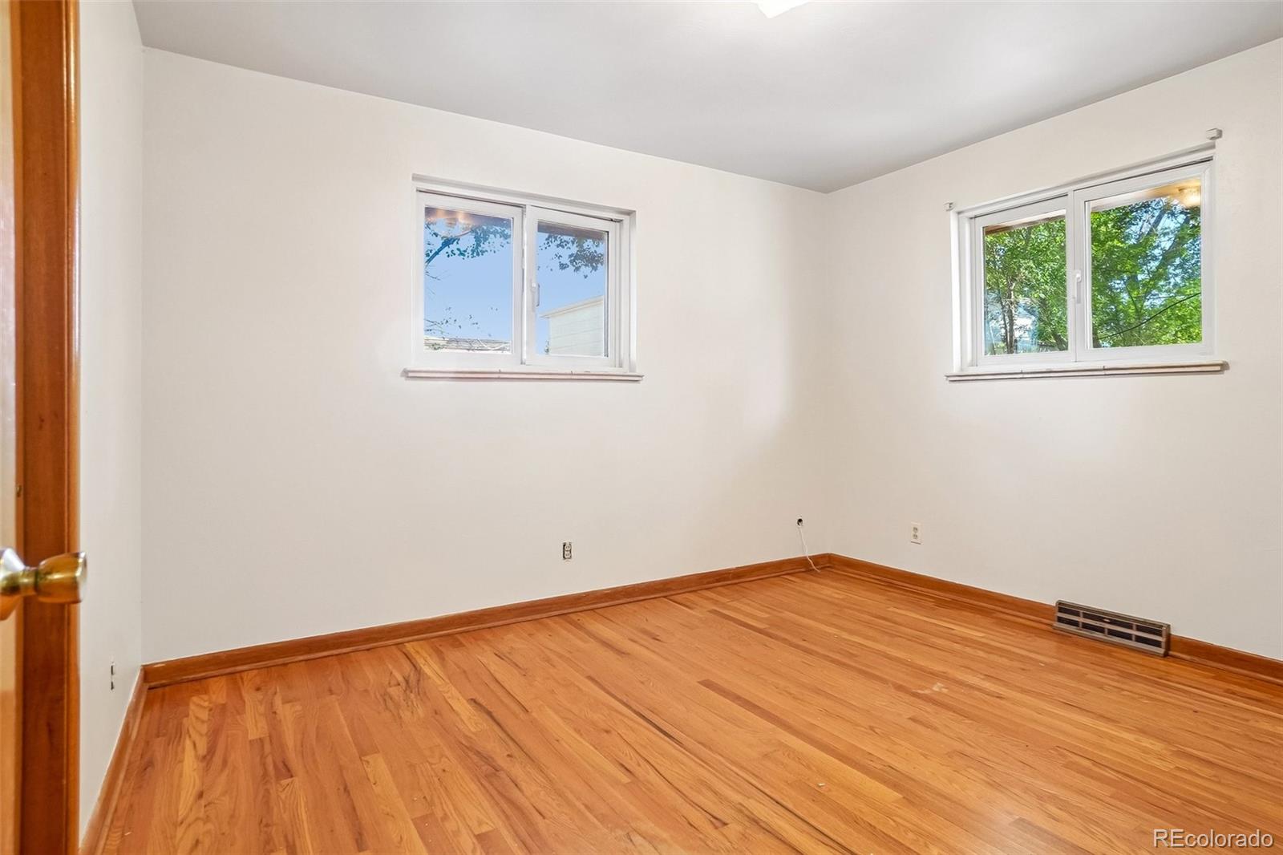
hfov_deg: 90.0
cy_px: 428
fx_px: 641
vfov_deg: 67.4
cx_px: 642
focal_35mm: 18
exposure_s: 1/13
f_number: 8
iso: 400
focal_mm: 12
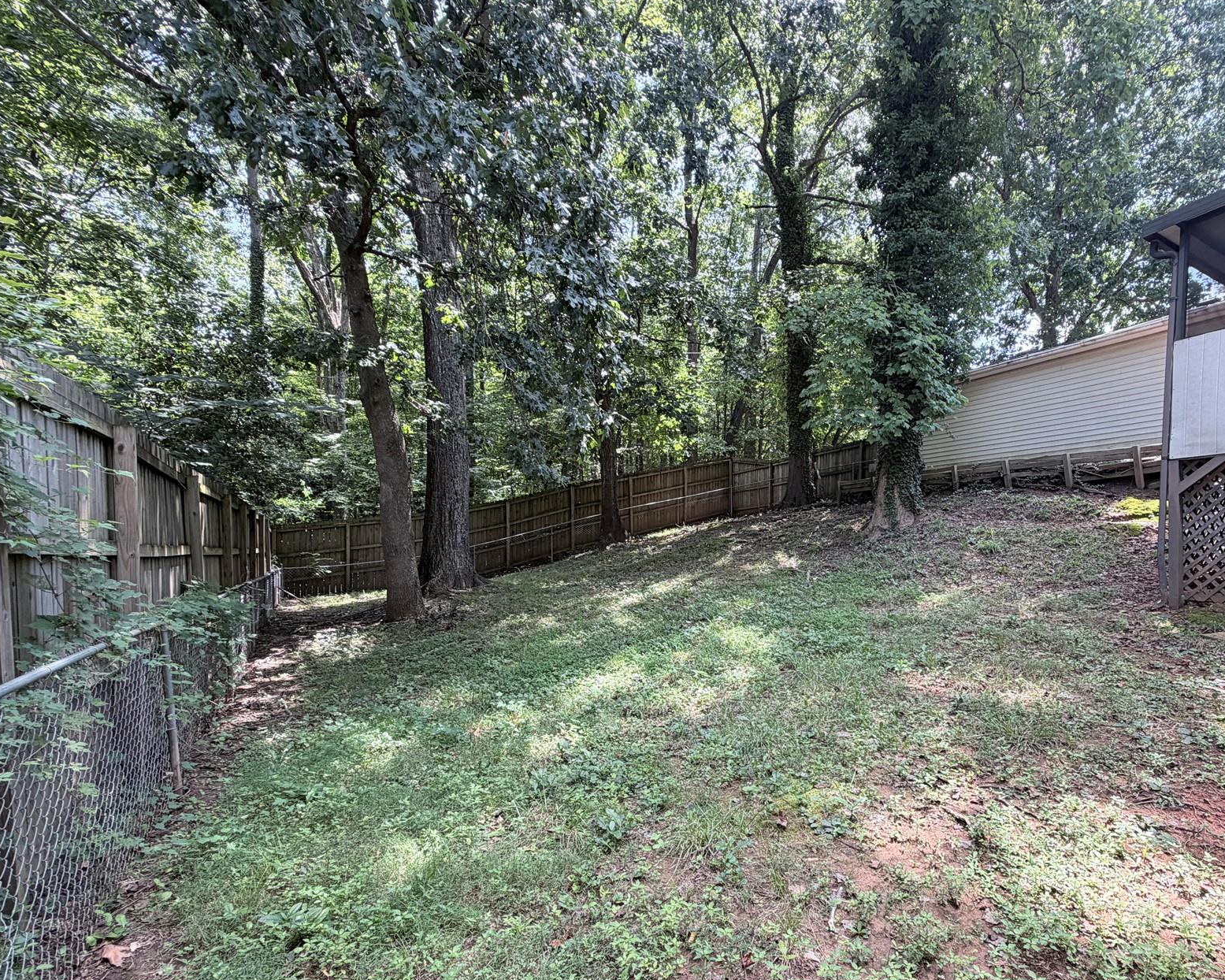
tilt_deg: -2.5
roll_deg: -0.9
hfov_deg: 85.5
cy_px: 573
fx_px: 653
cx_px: 726
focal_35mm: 18
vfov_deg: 73.2
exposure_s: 1/121
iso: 50
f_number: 2.2
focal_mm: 2.22
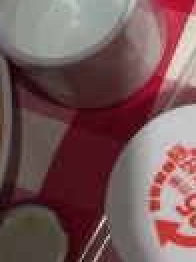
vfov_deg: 11.7
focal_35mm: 155
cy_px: -216
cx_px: 381
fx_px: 1172
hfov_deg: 9.0
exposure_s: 1/50
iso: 40
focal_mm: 4.15
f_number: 2.2
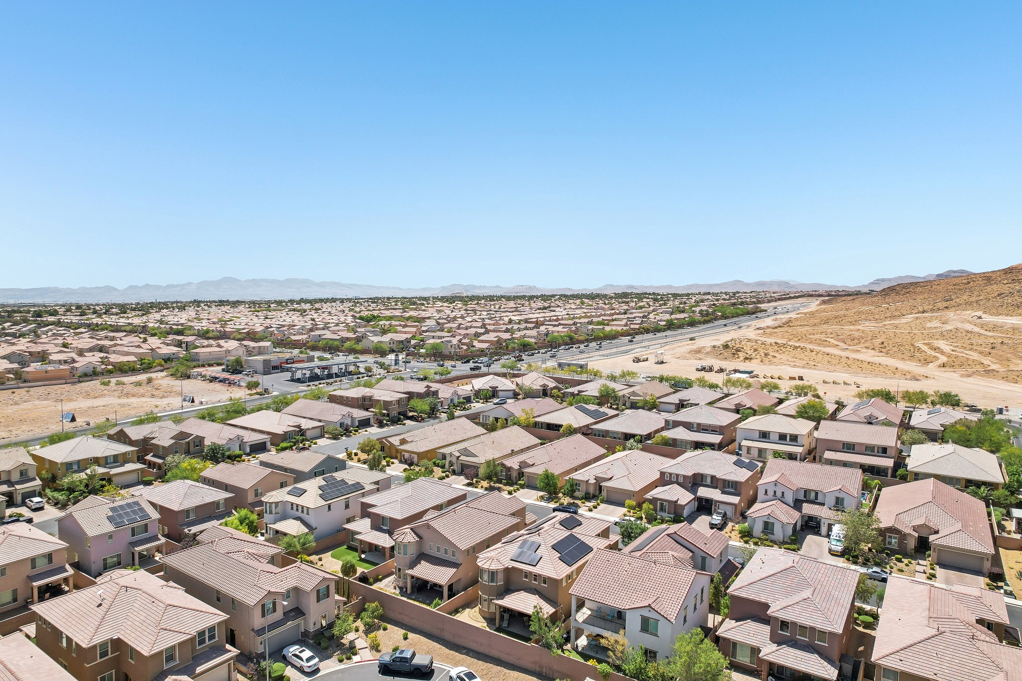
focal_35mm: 22
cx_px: 511
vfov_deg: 57.2
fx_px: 624
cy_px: 340
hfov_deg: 78.6
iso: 100
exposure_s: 1/1600
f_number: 2.8
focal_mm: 8.4
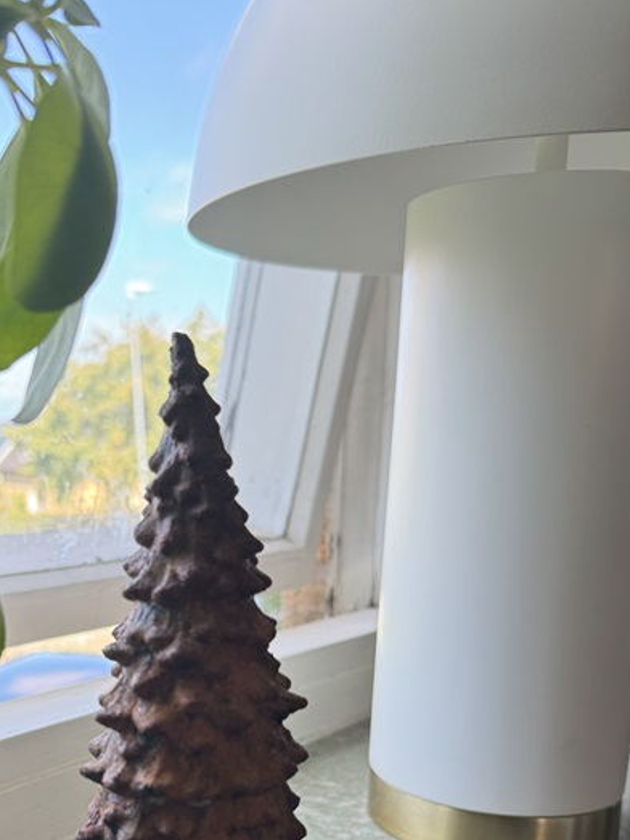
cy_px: 676
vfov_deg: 45.4
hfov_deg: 35.9
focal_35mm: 39
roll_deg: -1.4
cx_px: 150
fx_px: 947
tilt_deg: -11.3
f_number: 1.78
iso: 100
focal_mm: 6.76
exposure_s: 1/155
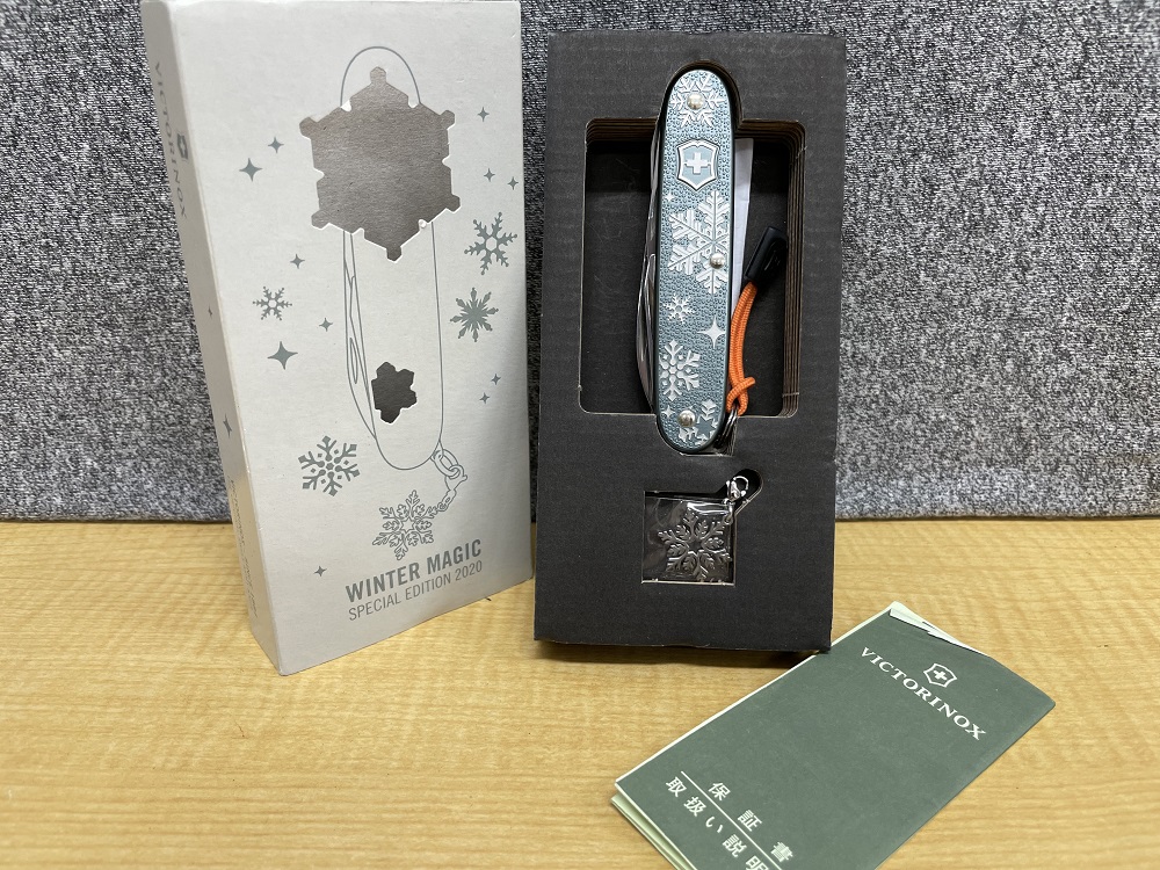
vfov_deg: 53.1
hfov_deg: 67.3
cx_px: 580
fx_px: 871
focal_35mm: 26
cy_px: 435
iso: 64
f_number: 1.6
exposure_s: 1/52
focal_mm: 4.2
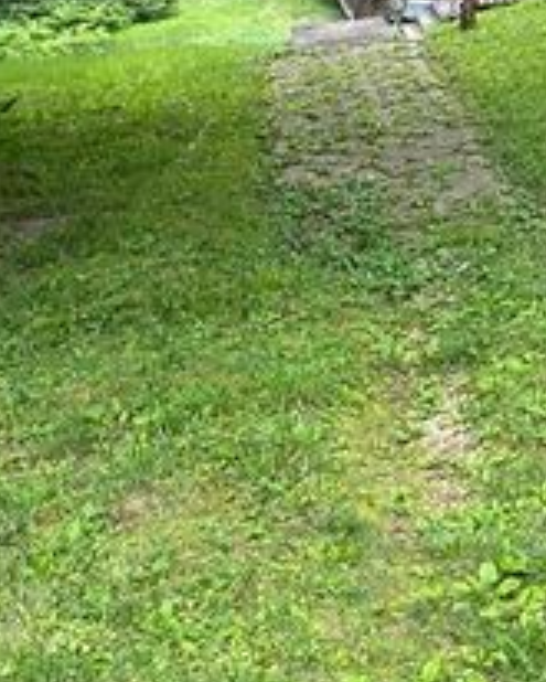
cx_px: 582
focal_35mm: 82
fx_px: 1655
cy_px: -164
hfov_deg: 18.1
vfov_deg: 21.4
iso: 50
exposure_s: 1/121
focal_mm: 4.25
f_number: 1.8
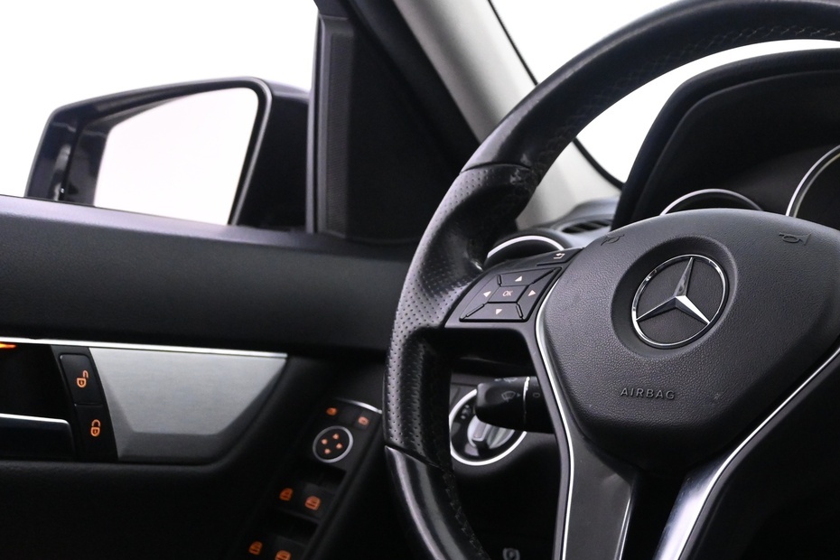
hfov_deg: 34.7
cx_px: 717
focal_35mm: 55
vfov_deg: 24.6
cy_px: 343
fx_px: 1280
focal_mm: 21
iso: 3200
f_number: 4
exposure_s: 1/30
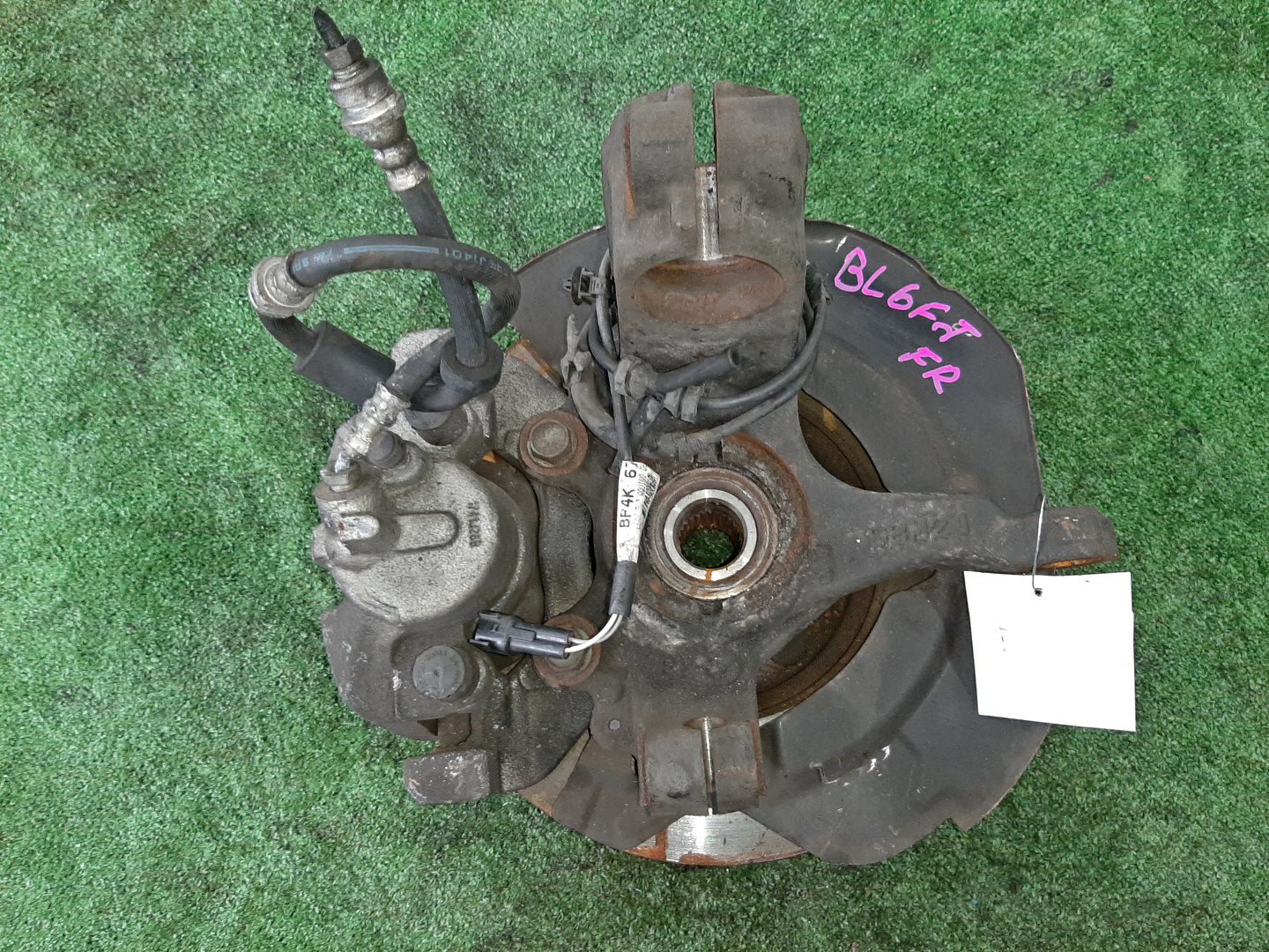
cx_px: 634
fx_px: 953
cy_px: 476
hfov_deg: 67.3
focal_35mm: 26
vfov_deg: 53.1
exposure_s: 1/50
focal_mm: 3.93
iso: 238
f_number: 1.7
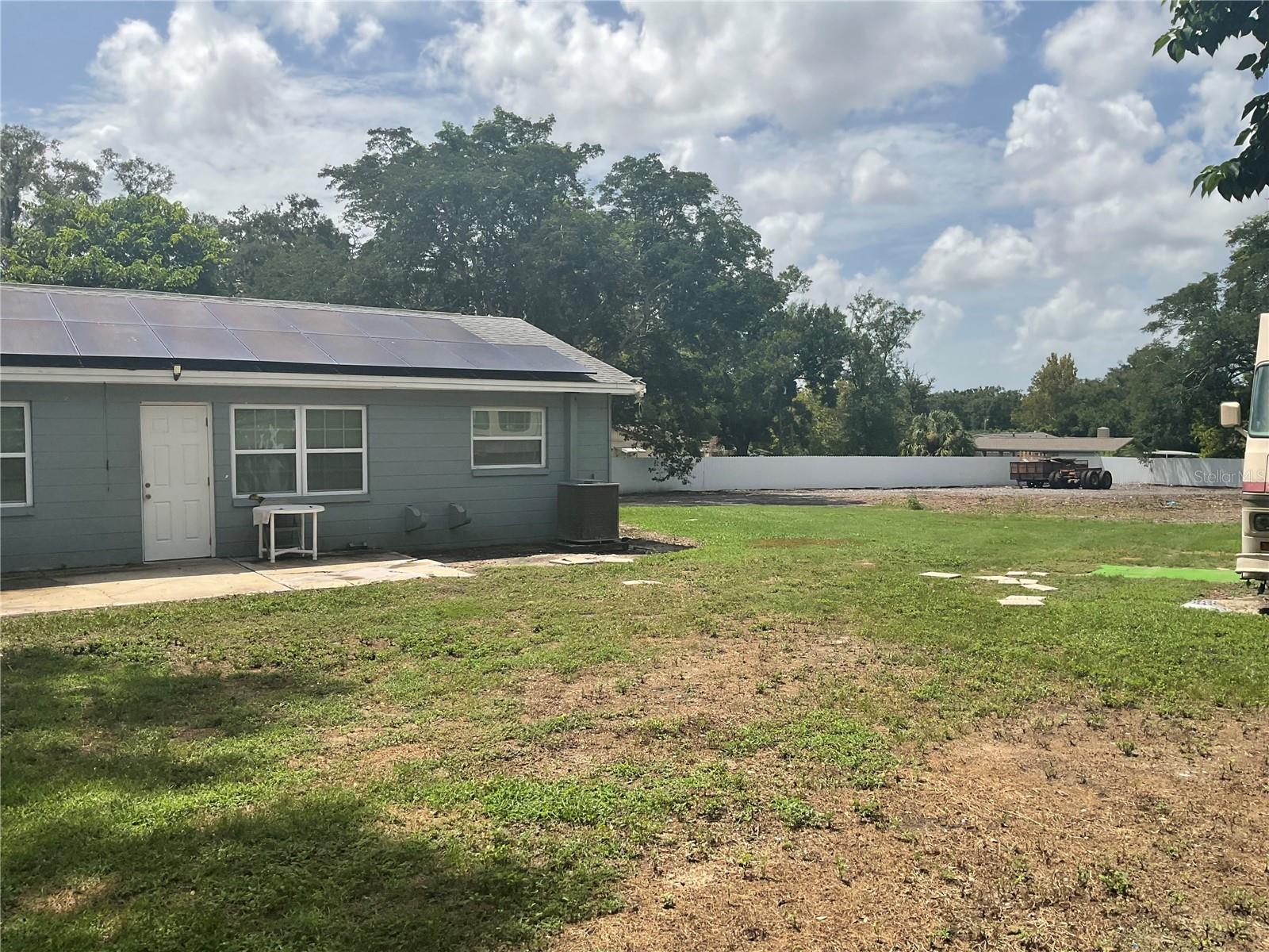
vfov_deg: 48.2
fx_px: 1063
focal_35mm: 29
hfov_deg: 61.7
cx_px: 634
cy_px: 476
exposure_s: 1/2667
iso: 16
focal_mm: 3
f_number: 1.8
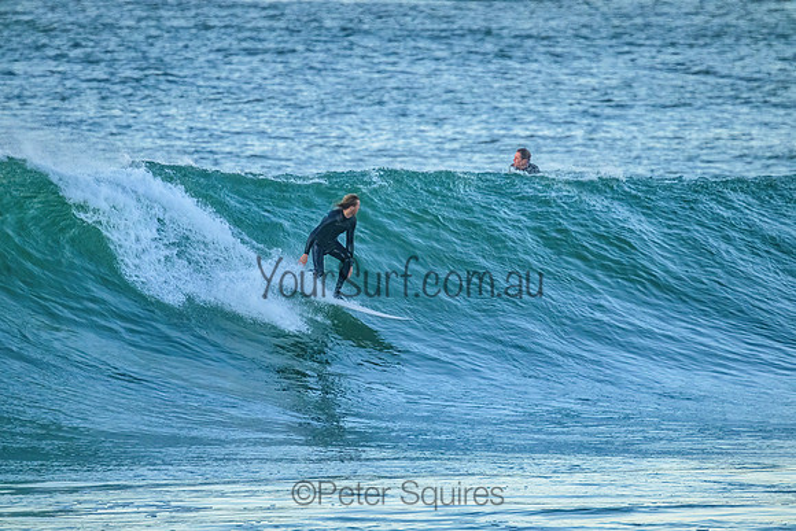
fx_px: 17692
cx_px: 398
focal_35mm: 800
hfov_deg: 2.6
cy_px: 266
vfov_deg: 1.7
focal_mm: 800
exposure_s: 1/640
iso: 5000
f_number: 11
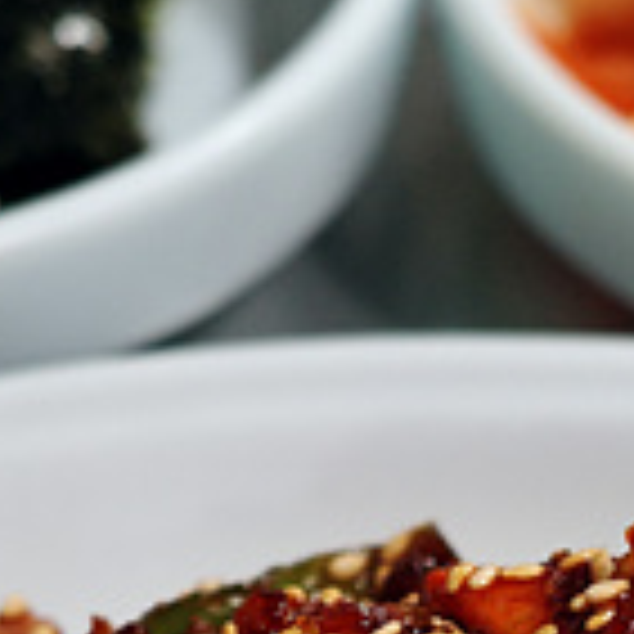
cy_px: 1088
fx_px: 4186
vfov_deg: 8.4
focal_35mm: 202
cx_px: 634
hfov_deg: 8.6
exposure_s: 1/40
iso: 400
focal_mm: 26
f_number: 2.8
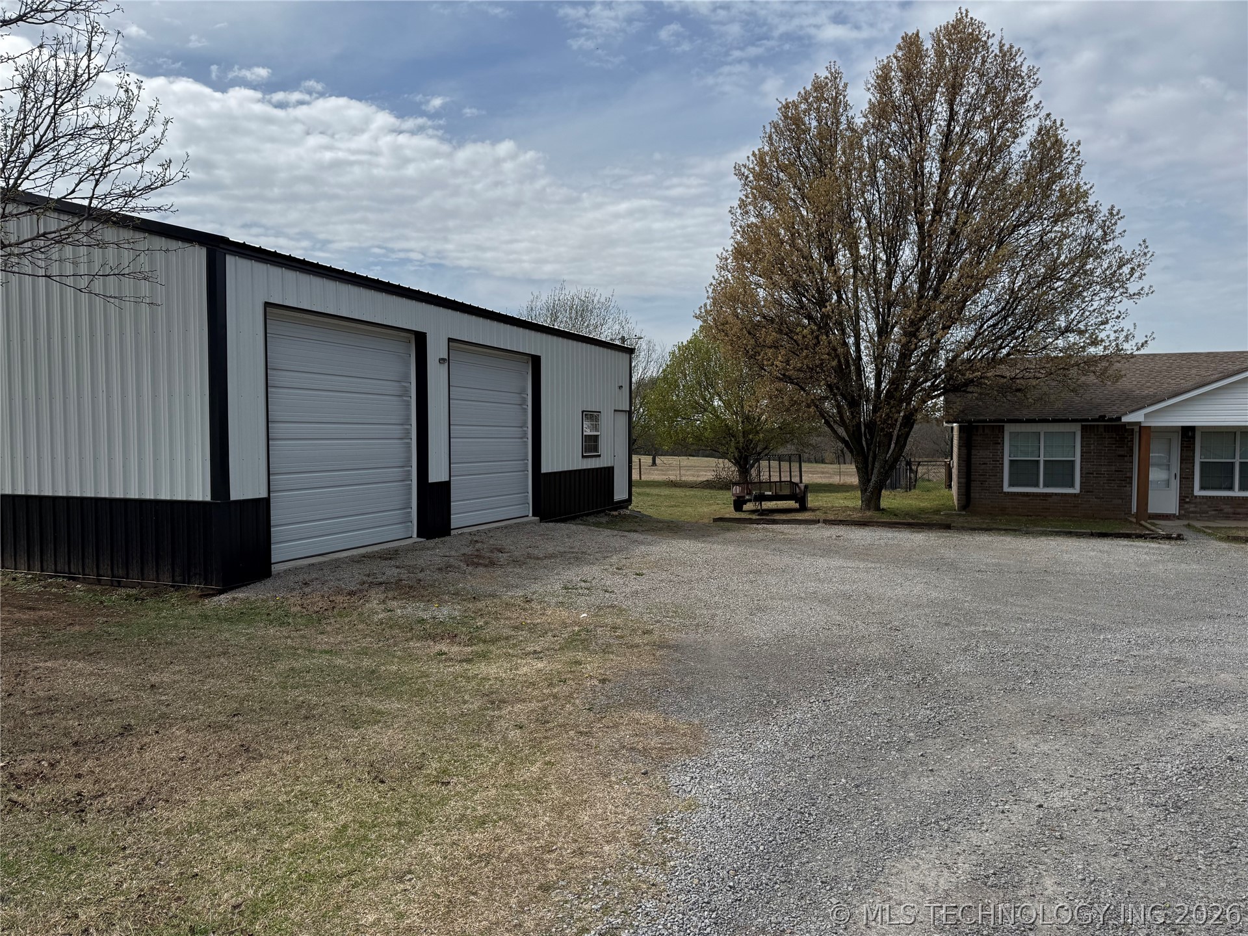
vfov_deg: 56.8
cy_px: 468
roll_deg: +0.1
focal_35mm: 24
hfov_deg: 71.6
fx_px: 865
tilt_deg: -3.6
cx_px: 624
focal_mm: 6.76
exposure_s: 1/5714
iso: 80
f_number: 1.78
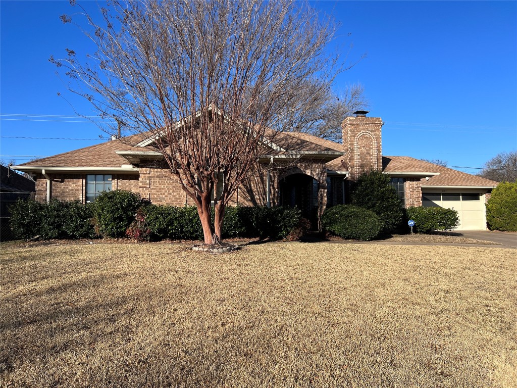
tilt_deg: +4.5
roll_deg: +0.2
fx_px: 388
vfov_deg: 53.1
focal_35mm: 26
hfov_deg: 67.3
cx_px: 258
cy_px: 194
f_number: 1.5
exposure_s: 1/3460
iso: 50
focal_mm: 5.7
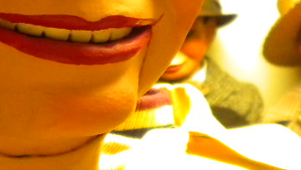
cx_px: -16
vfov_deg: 10.7
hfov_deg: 18.8
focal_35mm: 110
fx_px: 878
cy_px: -71
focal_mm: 6.3
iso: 400
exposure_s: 1/30
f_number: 3.1
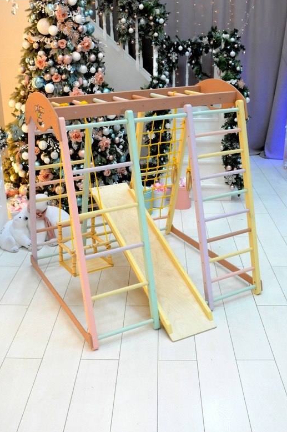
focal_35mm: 37
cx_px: 145
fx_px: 443
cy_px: 218
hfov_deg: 35.9
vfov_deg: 51.9
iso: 1000
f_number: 5.6
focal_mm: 24
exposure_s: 1/50
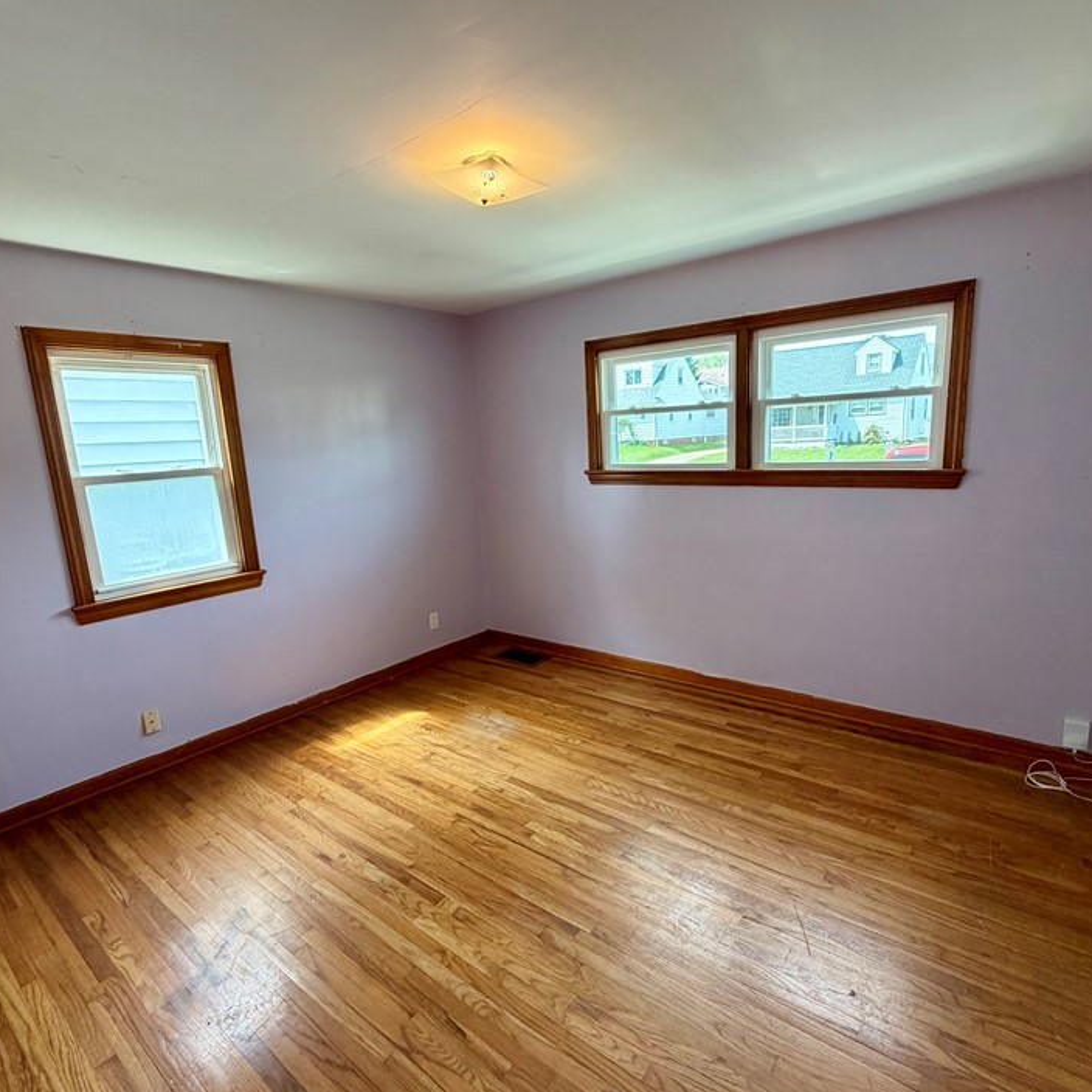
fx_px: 642
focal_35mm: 18
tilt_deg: -11.0
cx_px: 555
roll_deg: +2.7
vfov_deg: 80.7
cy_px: 558
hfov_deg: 80.7
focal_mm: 2.22
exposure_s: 1/120
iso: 160
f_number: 2.2
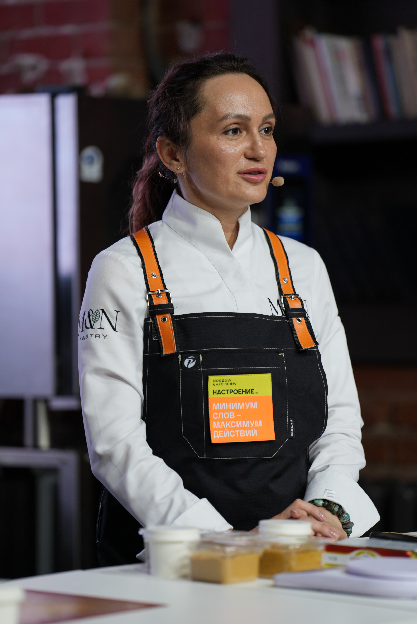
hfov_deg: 8.6
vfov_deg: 12.9
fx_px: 2759
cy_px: 312
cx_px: 208
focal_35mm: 159
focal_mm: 159
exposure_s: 1/100
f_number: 2.8
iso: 200
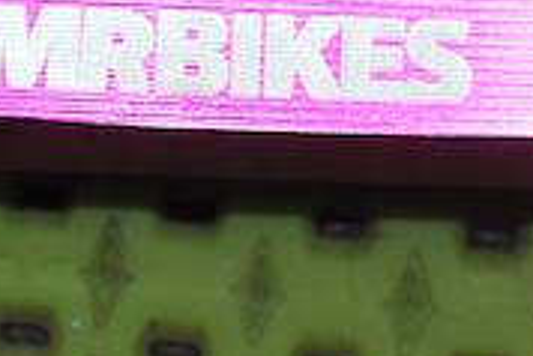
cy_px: 99
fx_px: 2593
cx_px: 383
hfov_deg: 11.7
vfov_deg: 7.9
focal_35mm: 175
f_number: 4.5
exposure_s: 1/60
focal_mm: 26
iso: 110
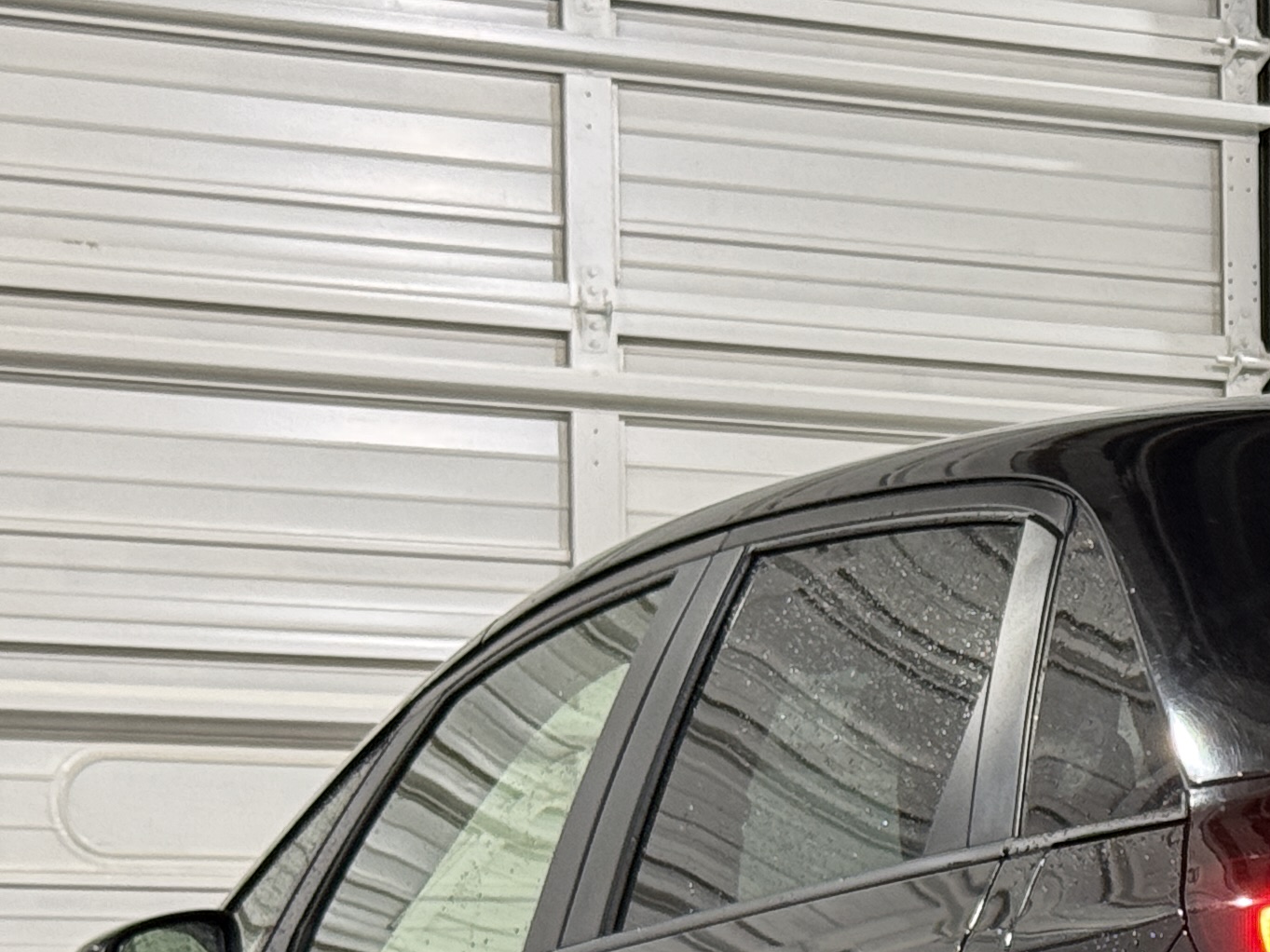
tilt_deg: +0.6
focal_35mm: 142
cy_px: 1154
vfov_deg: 10.3
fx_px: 5209
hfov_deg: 13.5
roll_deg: +0.3
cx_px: 1491
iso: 160
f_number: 1.78
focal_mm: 6.76
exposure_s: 1/60
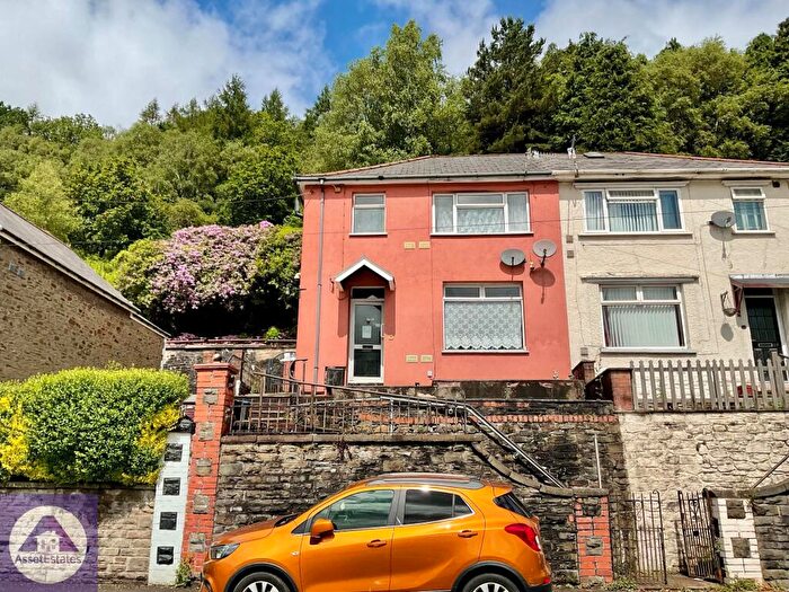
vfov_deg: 48.2
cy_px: 296
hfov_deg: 61.7
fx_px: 661
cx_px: 394
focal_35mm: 29
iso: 16
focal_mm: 3
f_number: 1.8
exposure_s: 1/2801
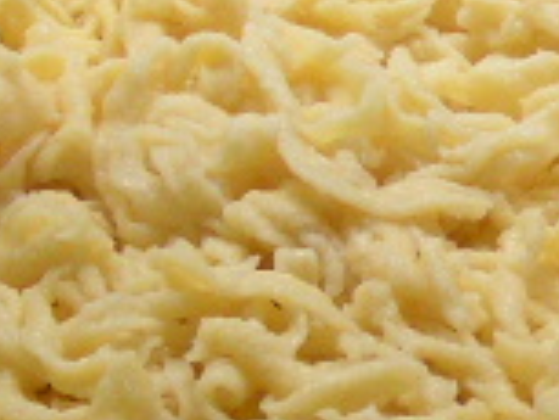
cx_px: 559
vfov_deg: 9.3
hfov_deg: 12.3
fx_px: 2570
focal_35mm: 159
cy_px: 336
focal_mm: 5.8
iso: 200
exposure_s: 1/20
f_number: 2.8
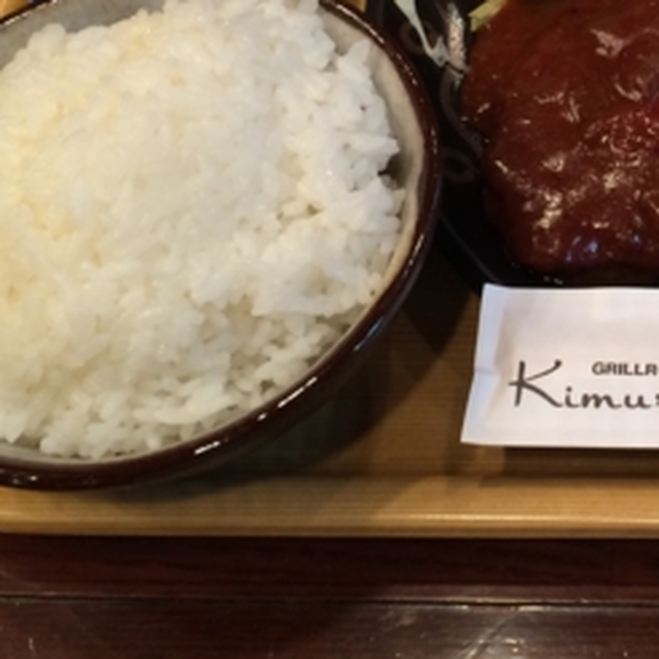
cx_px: 721
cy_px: 51
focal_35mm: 69
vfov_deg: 24.2
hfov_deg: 23.5
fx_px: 1486
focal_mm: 4.12
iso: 64
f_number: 2.2
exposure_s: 1/33
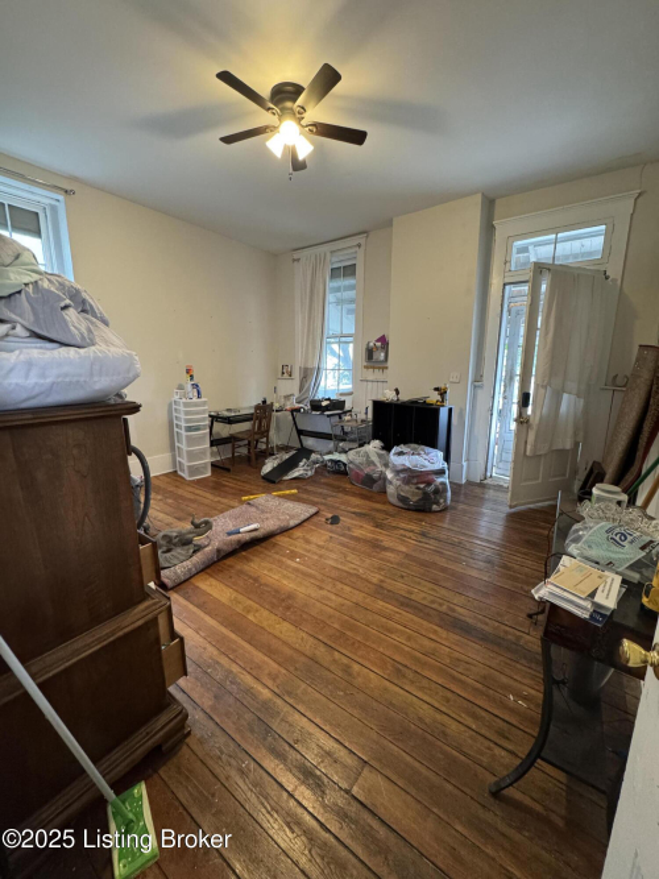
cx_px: 330
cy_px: 440
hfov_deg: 85.7
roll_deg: -0.5
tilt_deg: -12.2
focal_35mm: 14
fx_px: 355
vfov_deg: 102.1
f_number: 2.2
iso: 640
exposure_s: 1/60
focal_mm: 2.22
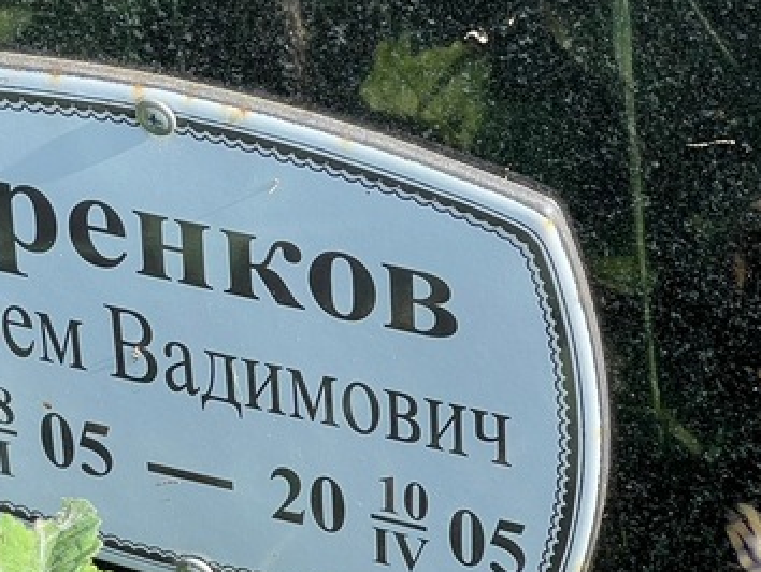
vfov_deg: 8.5
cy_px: 247
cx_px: 129
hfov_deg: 11.3
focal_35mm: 174
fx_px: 3828
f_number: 2.8
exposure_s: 1/166
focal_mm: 9
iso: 32
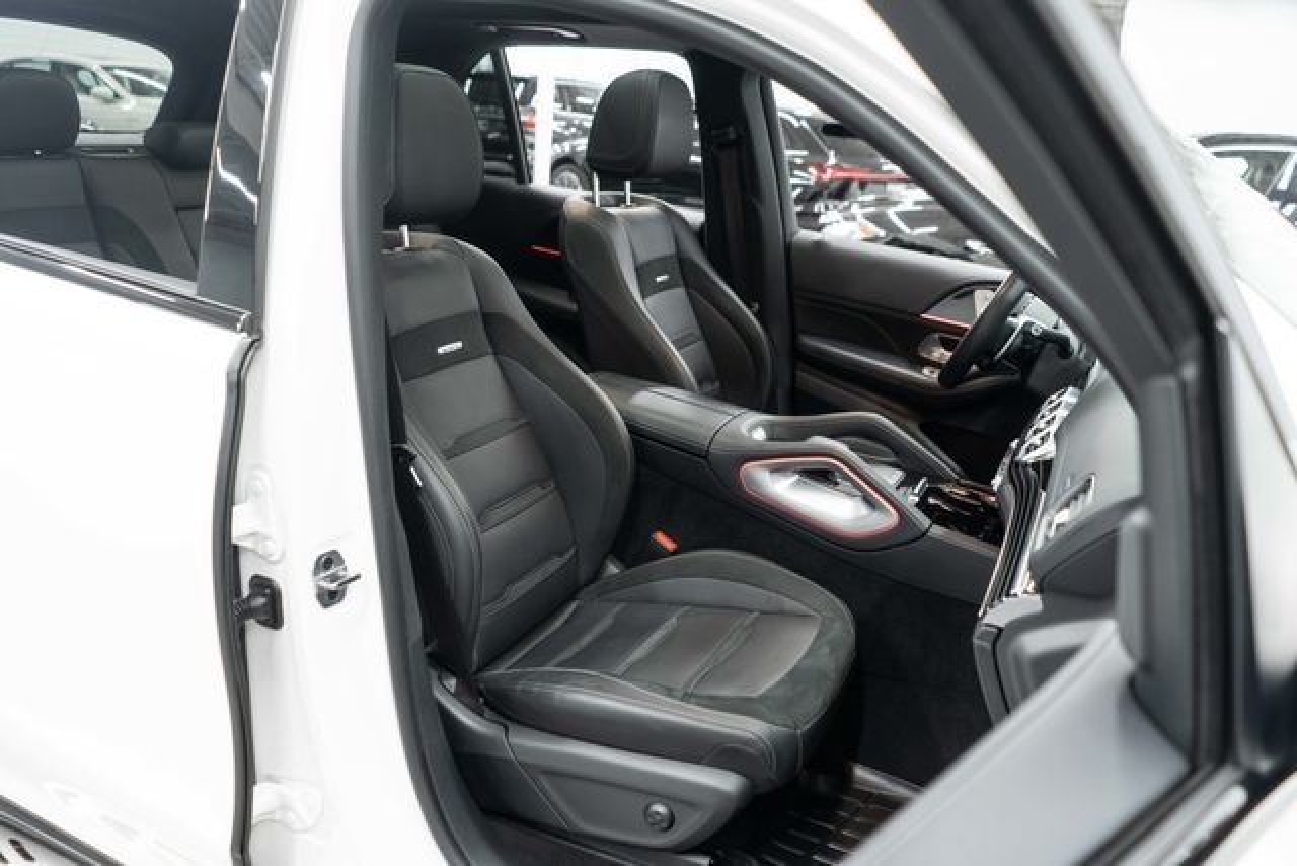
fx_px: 1009
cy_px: 433
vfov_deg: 46.4
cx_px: 648
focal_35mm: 28
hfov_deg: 65.5
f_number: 3.2
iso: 800
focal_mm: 28
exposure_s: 1/40
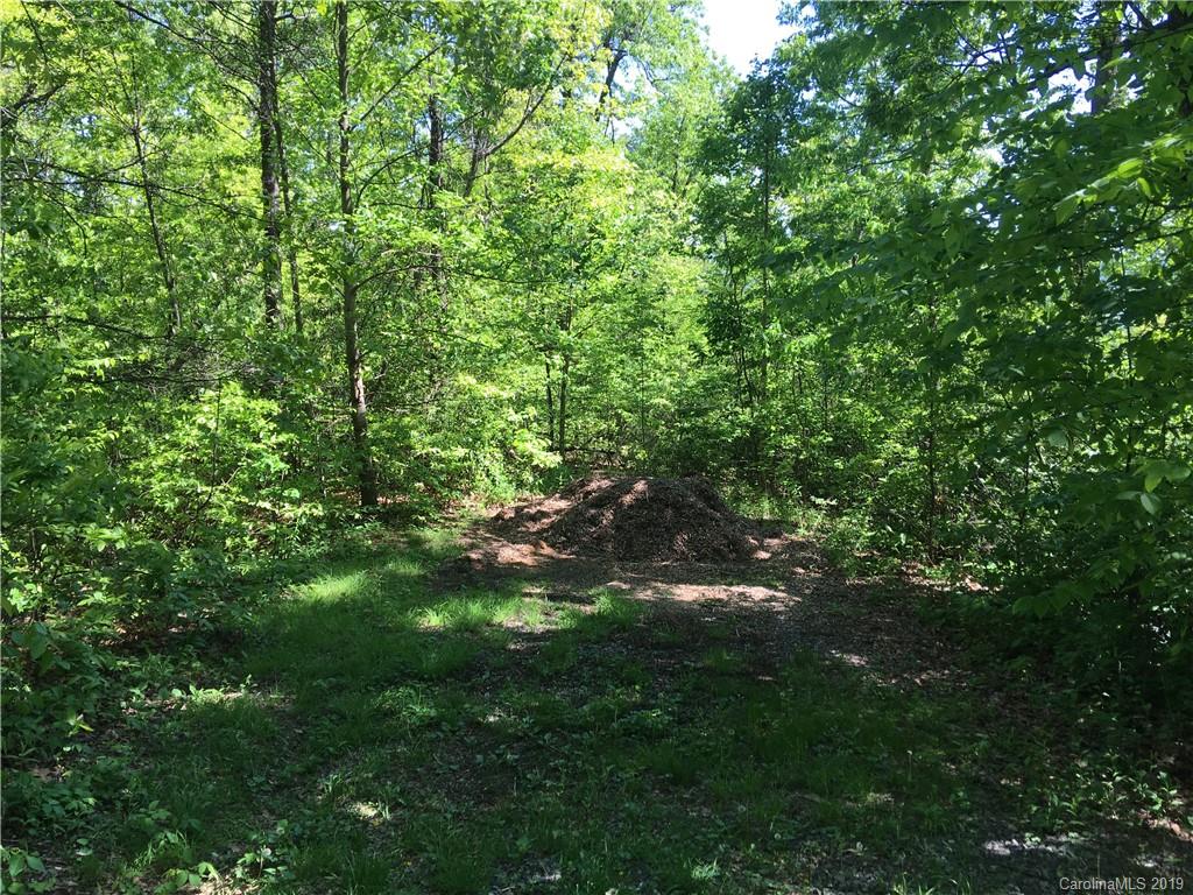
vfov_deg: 48.2
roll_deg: -0.7
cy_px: 448
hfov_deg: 61.7
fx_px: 999
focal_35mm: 29
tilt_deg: -8.1
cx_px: 596
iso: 25
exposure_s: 1/234
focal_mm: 4.15
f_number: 2.2
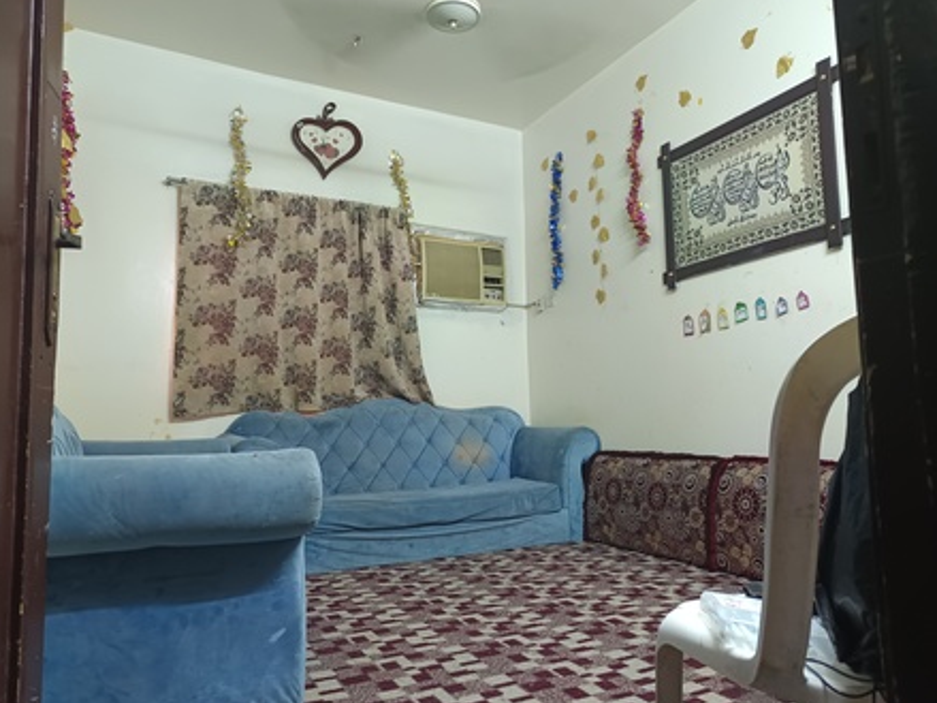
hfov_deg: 69.4
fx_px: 677
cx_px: 473
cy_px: 347
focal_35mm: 25
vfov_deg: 54.9
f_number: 1.7
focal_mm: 5.31
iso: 1343
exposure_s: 1/24
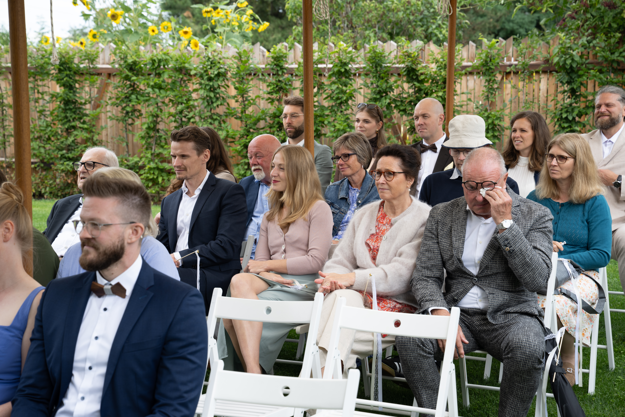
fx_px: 1215
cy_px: 208
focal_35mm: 70
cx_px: 312
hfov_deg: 28.8
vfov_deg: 19.5
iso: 160
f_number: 6.3
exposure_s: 1/125
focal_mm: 70
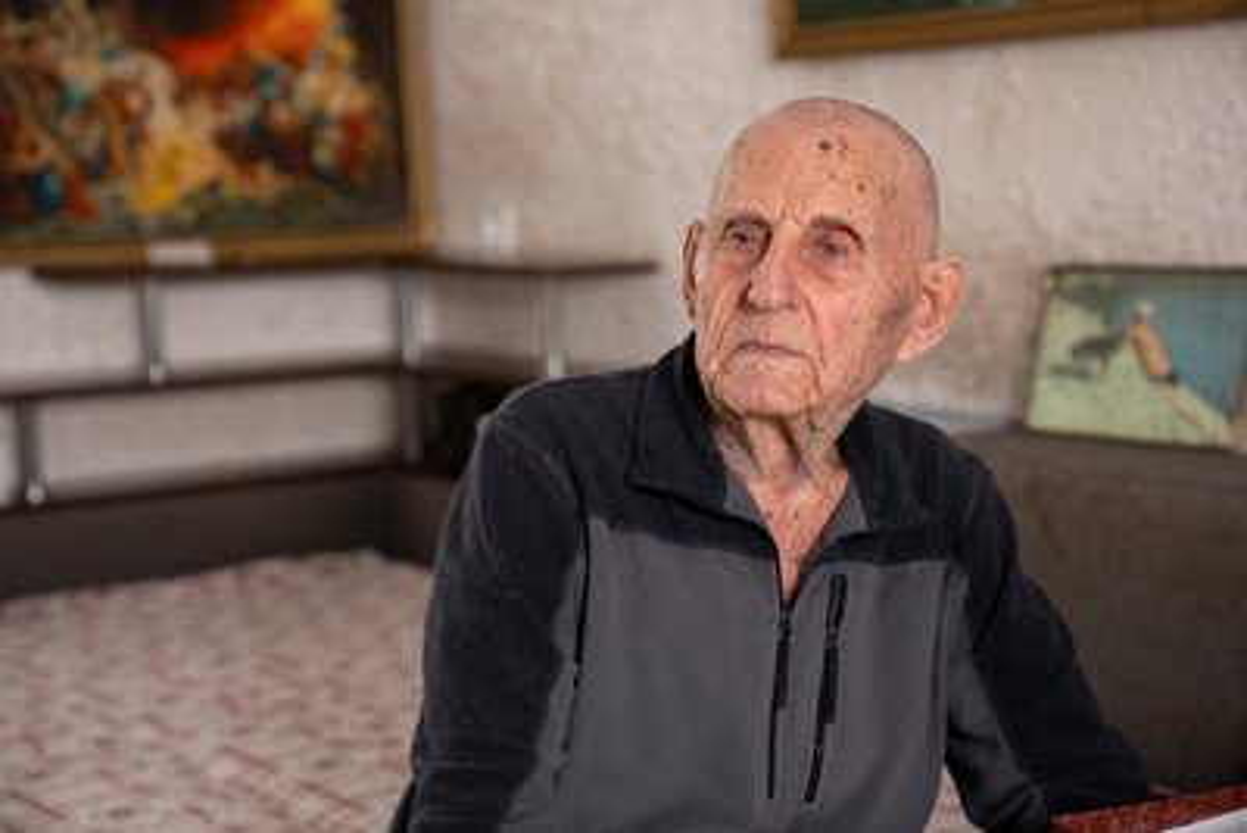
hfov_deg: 31.4
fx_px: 2218
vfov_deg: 21.3
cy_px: 416
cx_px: 624
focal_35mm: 64
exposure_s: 1/50
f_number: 2.8
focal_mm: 64
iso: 160
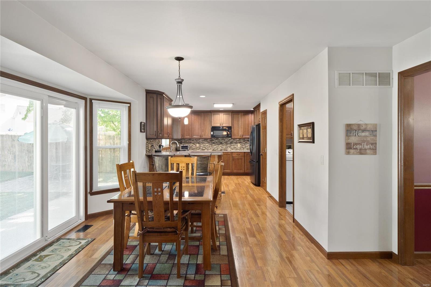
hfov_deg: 84.0
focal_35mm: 20
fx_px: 239
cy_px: 144
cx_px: 216
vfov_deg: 61.9
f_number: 8
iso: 400
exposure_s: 1/1.67
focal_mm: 10
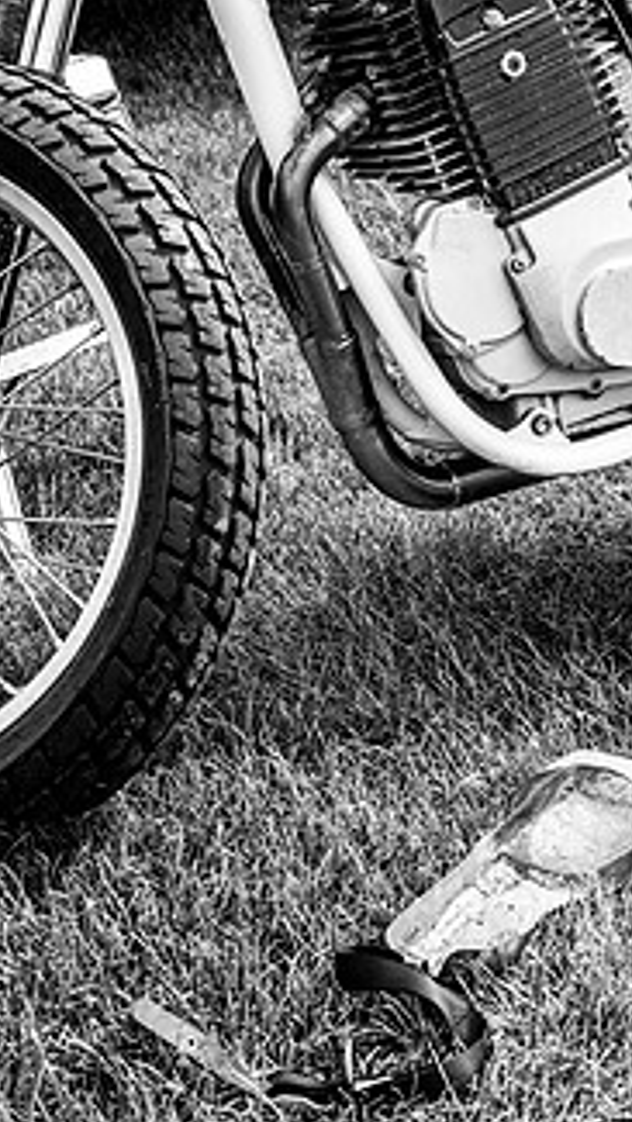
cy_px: 352
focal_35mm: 84
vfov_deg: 25.1
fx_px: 2501
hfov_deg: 14.3
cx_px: 490
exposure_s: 1/125
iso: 200
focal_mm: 58
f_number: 8
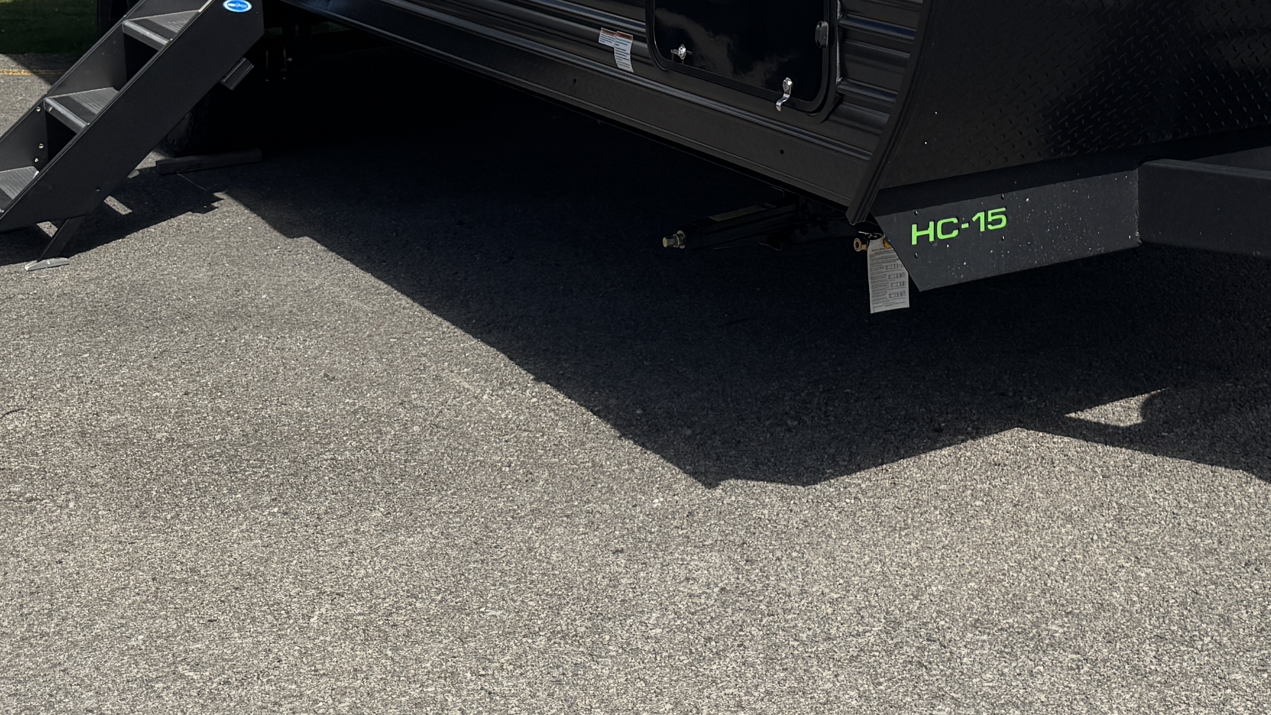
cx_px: 976
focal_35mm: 60
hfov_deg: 34.1
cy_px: -224
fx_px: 2022
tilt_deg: -0.6
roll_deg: +3.3
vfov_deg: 18.6
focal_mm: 6.76
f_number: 1.78
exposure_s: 1/9009
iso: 80
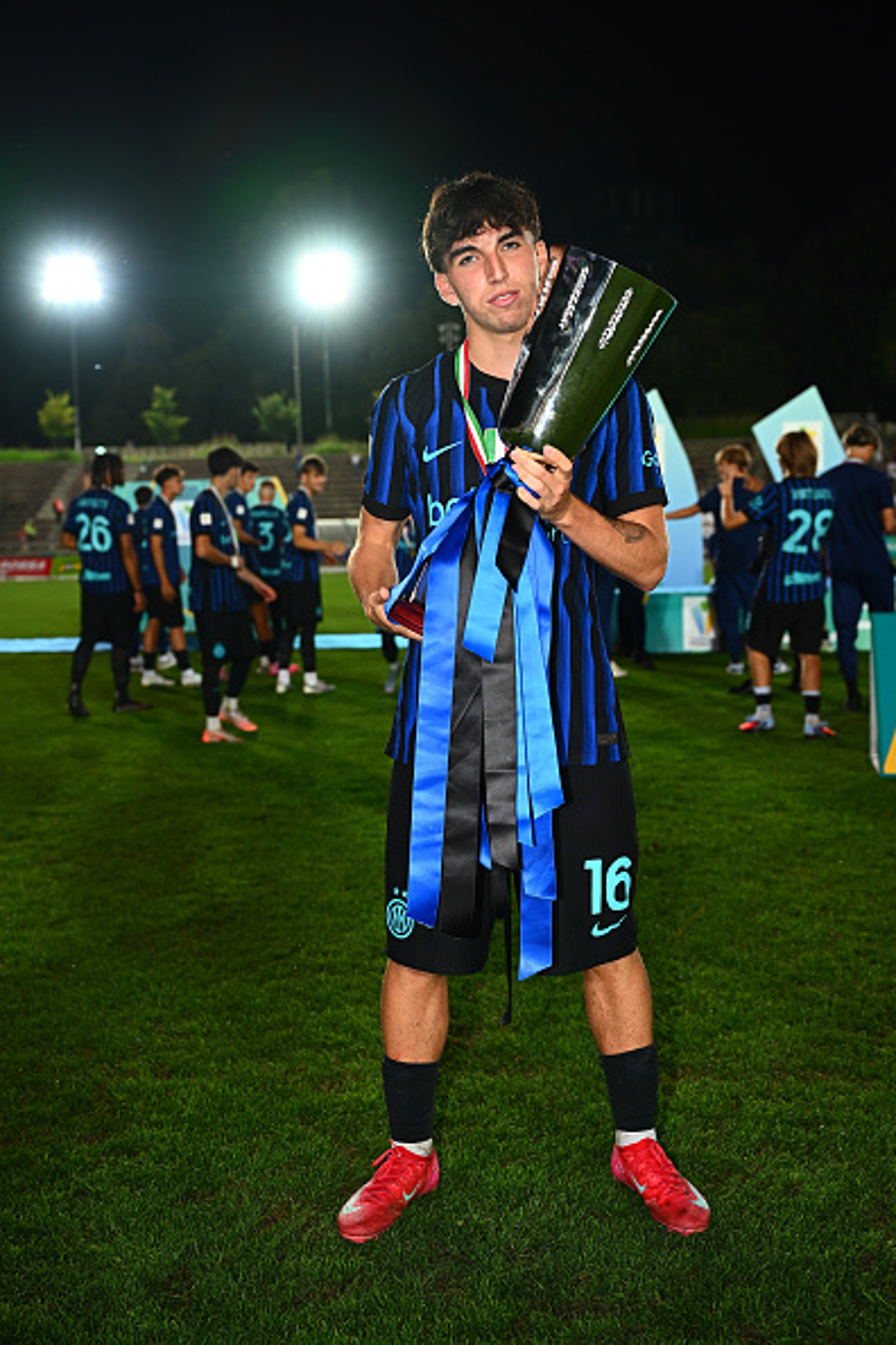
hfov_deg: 33.4
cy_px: 672
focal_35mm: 40
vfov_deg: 48.5
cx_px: 448
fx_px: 1493
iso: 800
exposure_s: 1/160
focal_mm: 40
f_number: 3.5
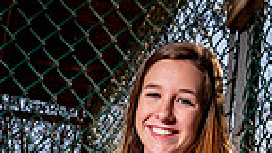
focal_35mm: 108
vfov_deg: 9.6
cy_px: 393
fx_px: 779
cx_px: 106
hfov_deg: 19.8
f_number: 13
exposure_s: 1/125
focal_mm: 33
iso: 200
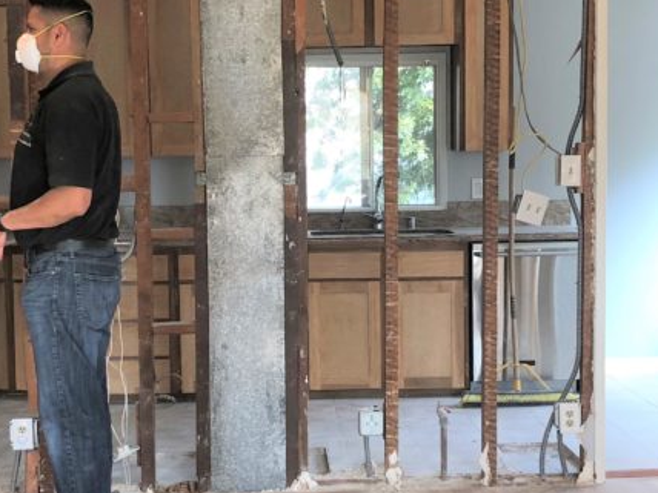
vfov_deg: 21.9
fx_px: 1274
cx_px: 335
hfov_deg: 29.0
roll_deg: +0.1
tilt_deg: -6.3
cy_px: 283
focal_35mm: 67
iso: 32
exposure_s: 1/30
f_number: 1.8
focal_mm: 3.99
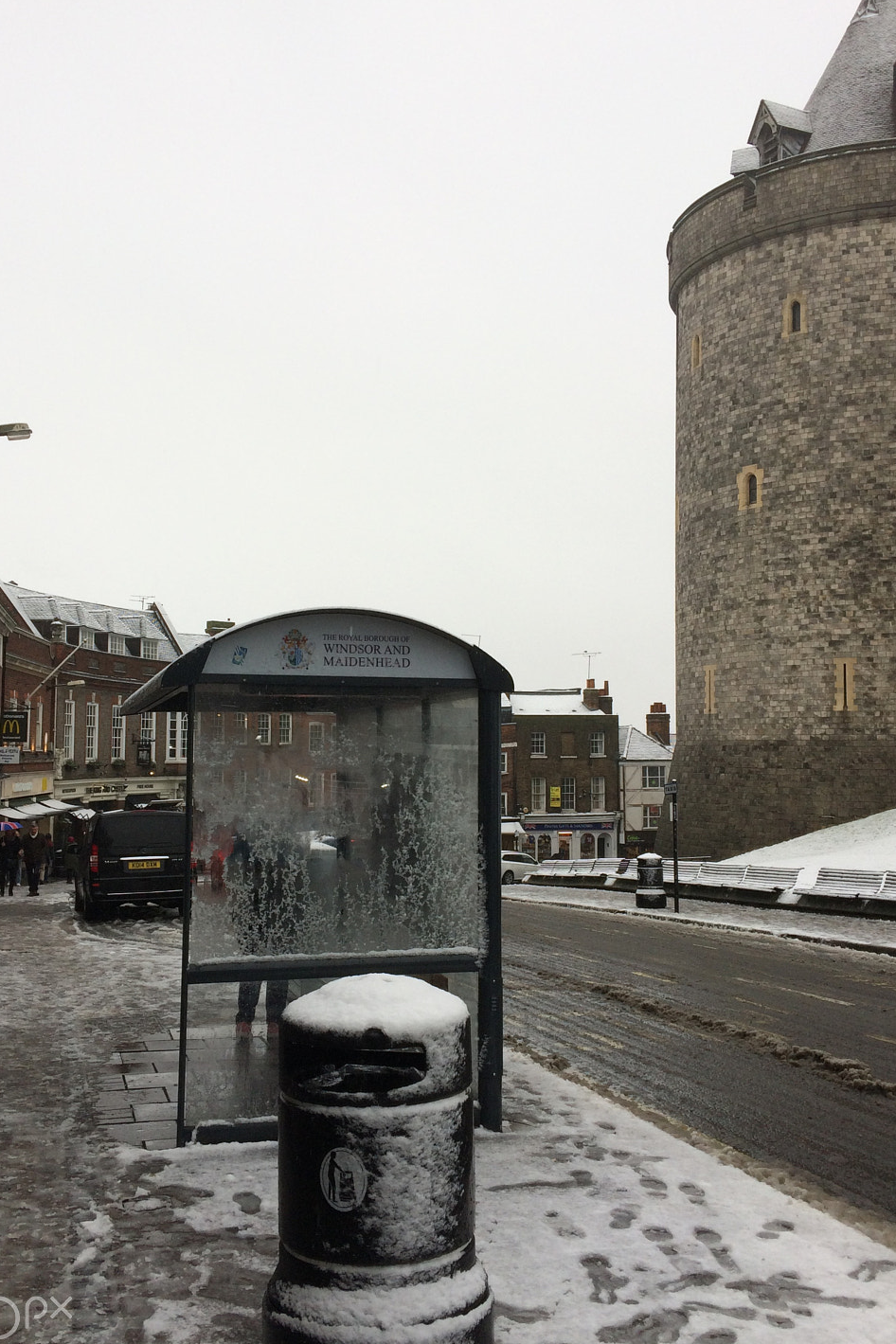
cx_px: 405
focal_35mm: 34
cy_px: 685
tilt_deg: +4.0
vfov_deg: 55.8
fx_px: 1269
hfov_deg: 38.8
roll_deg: +0.7
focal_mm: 4.15
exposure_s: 1/311
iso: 32
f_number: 2.2
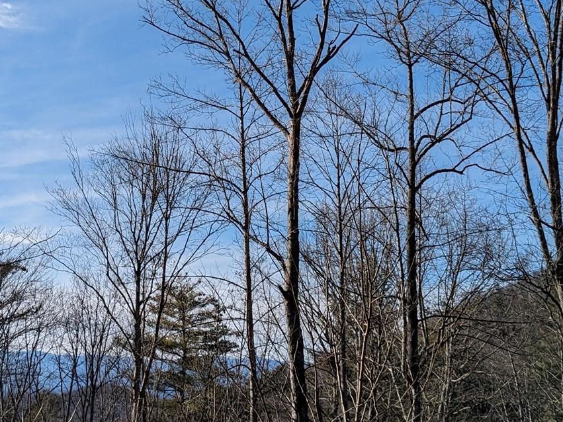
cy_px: 103
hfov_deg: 29.7
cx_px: 220
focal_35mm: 65
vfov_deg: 22.4
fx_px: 1057
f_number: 1.73
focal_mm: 4.38
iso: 58
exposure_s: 1/4673
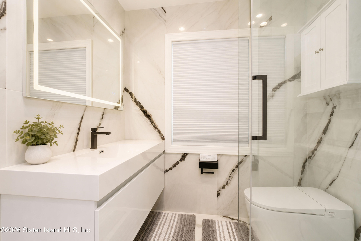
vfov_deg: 77.3
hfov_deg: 100.4
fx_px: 150
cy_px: 120
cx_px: 180
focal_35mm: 15
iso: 2000
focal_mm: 10
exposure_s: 1/200
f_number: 9
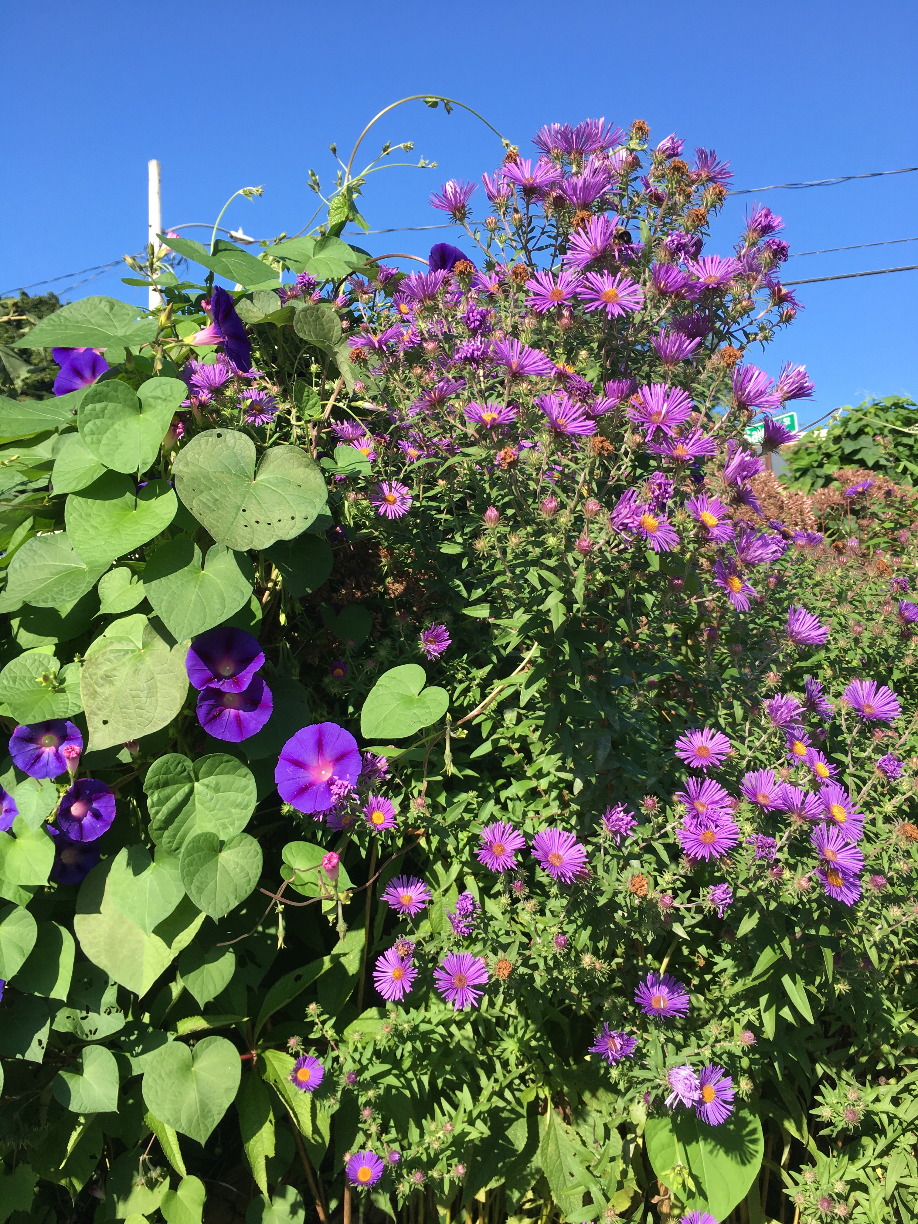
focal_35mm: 29
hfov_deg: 48.2
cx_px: 459
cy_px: 612
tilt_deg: +4.9
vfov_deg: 61.7
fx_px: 1025
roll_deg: +0.4
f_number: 2.2
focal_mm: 4.15
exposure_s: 1/663
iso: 25
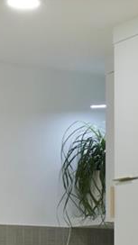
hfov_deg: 8.0
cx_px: 191
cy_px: 296
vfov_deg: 13.9
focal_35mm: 150
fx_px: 976
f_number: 8
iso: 400
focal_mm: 12.6
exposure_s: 1/15
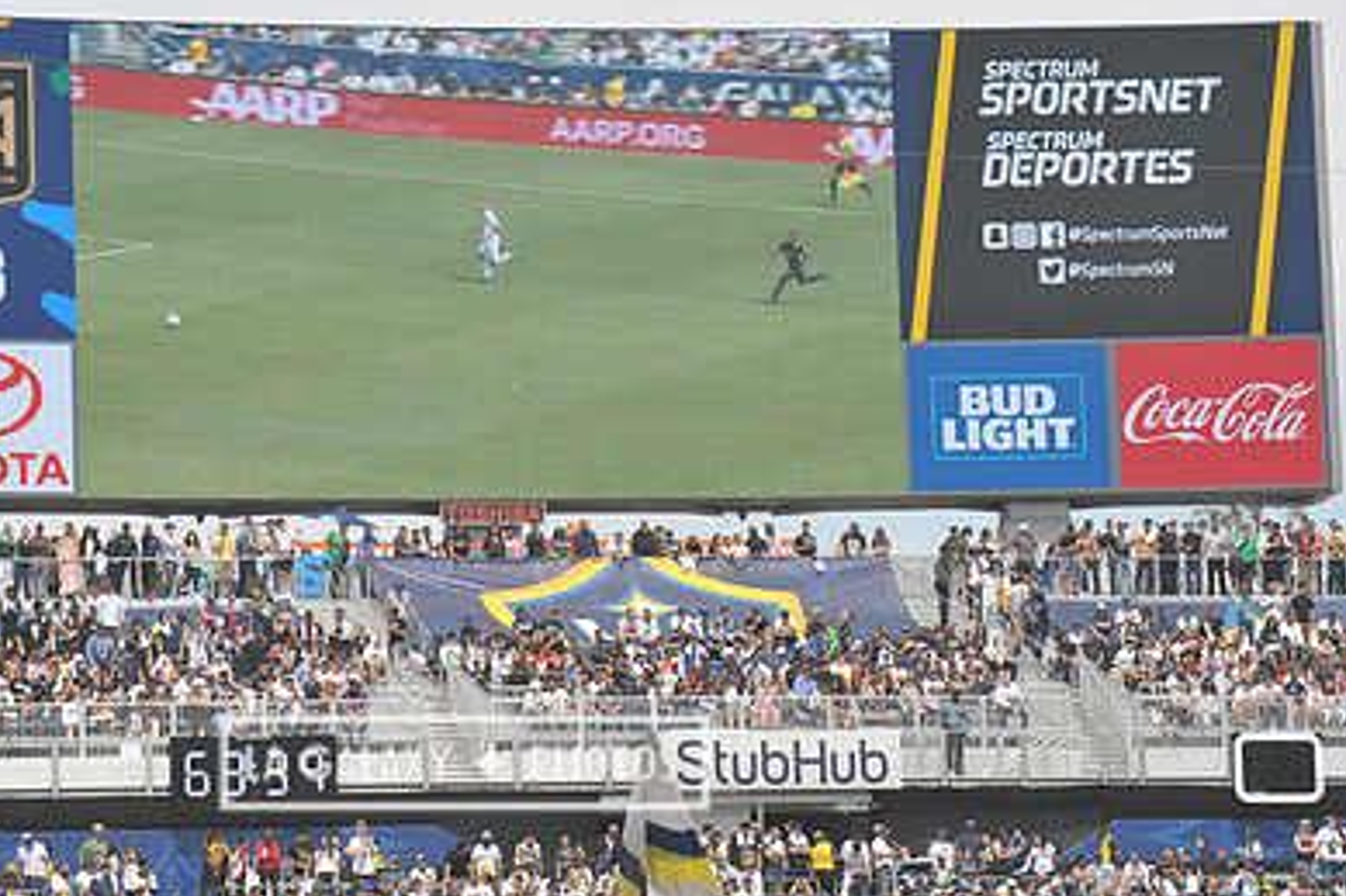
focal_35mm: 194
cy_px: 242
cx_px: 464
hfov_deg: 10.6
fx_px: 7250
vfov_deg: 7.1
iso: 320
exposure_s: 1/500
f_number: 11
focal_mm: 130
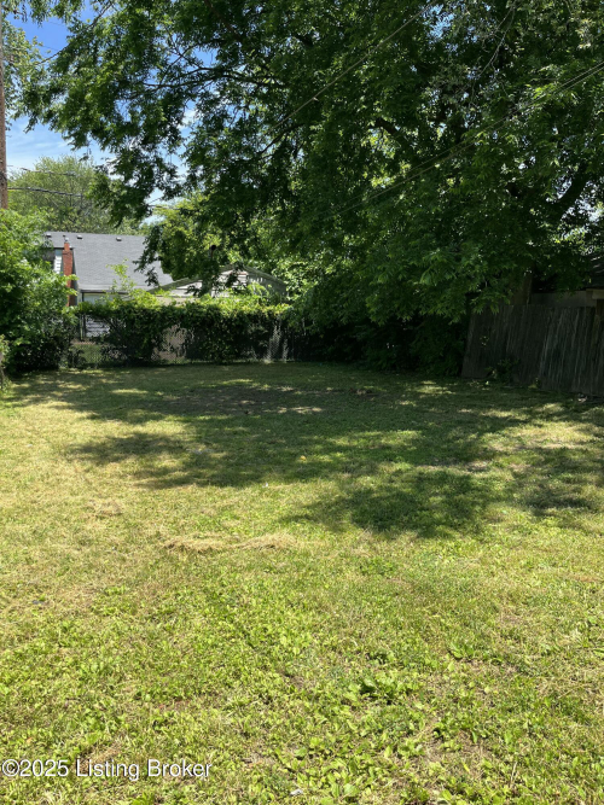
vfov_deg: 67.3
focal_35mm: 26
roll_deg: -0.1
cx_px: 302
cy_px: 402
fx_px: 605
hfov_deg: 53.0
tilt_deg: -8.1
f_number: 1.6
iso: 50
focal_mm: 5.1
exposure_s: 1/1238
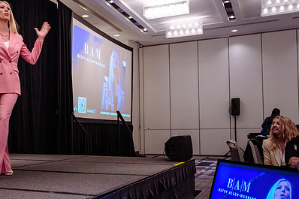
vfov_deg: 30.4
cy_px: 123
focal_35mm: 44
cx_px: 93
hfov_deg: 43.7
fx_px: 365
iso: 1600
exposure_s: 1/100
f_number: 2.8
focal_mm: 29
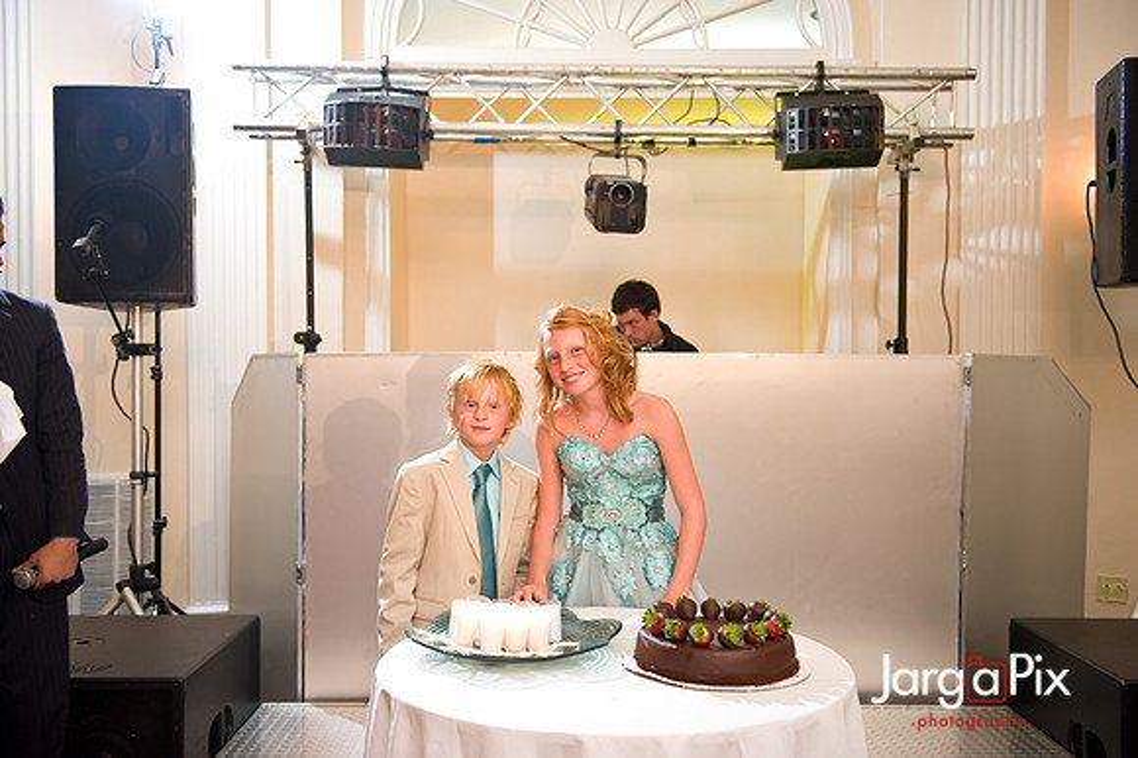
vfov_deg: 36.8
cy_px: 379
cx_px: 569
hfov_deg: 53.2
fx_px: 1137
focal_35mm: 36
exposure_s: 1/125
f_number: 3.2
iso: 1600
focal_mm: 36
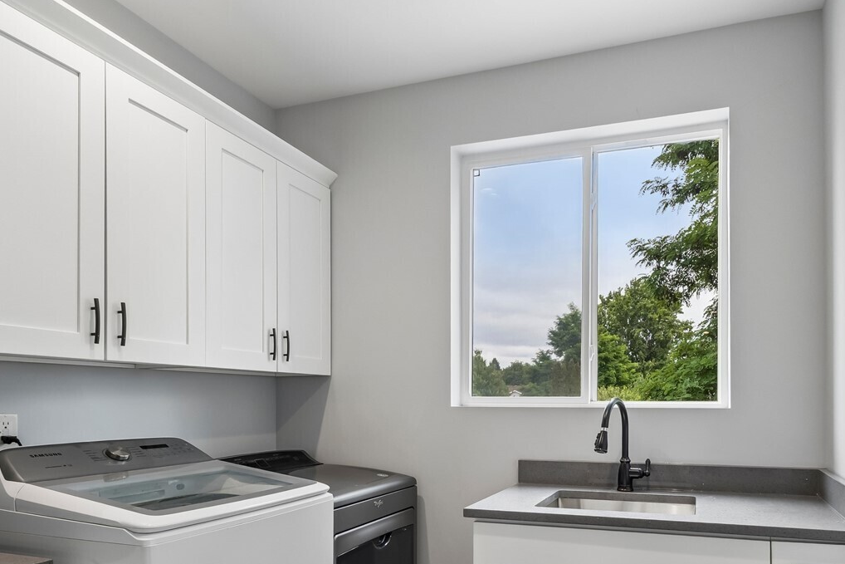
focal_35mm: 25
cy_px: 395
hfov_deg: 71.0
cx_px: 492
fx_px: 587
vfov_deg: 50.0
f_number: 9
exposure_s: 1/15
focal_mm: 10
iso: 250
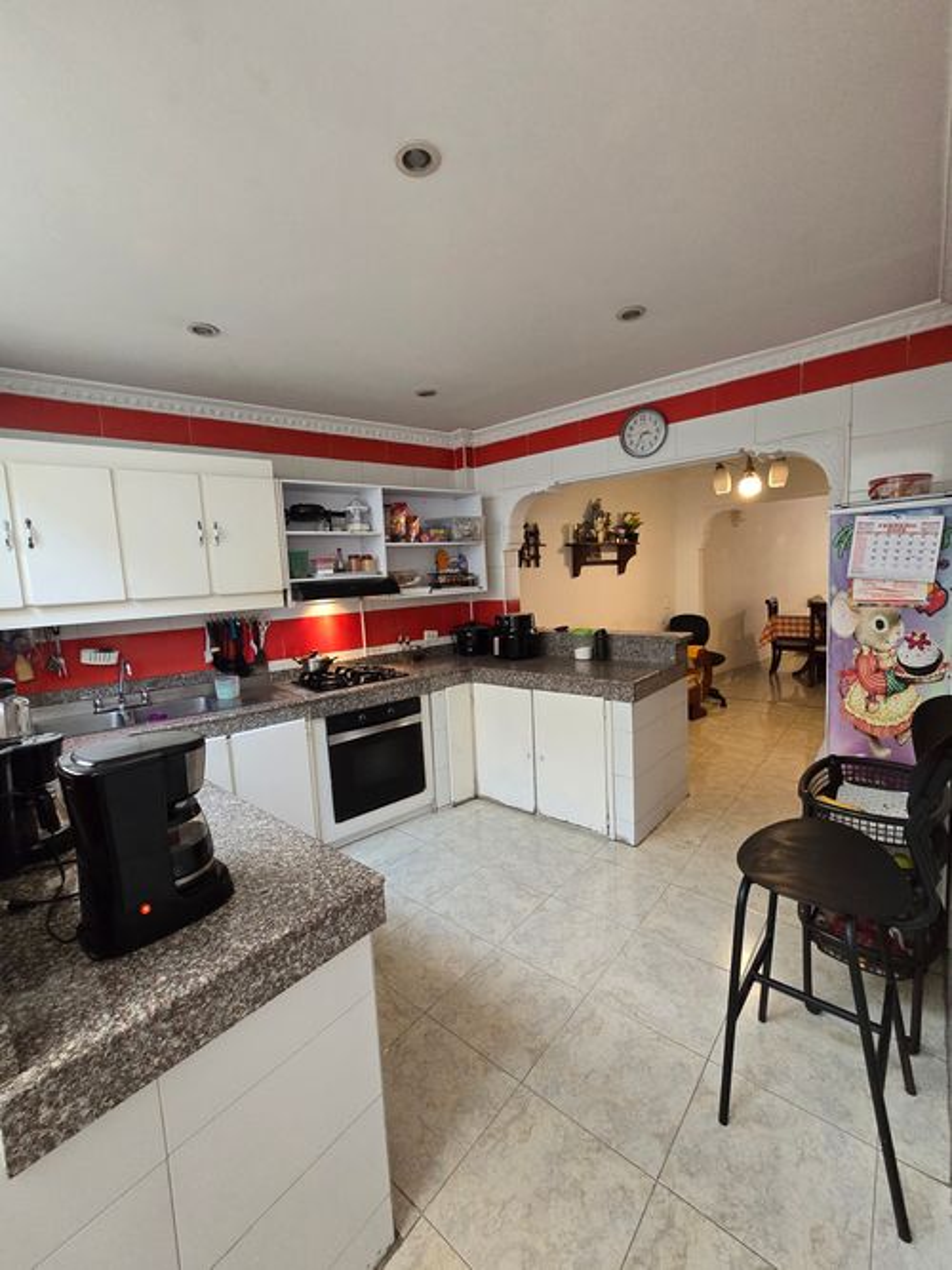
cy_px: 635
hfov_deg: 89.9
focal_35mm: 13
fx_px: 477
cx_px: 476
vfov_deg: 106.2
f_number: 2.2
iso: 500
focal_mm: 2.2
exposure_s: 1/100
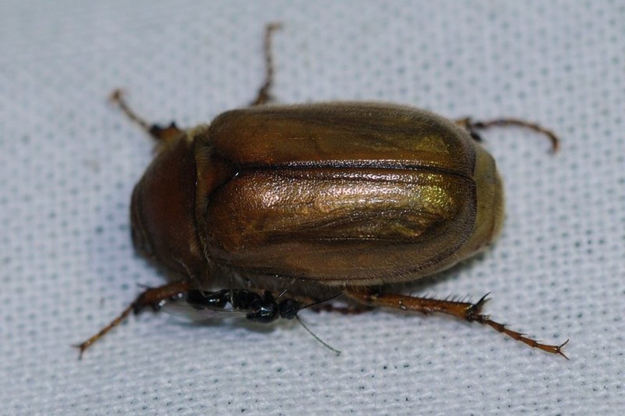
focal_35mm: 158
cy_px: 208
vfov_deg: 8.7
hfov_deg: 13.0
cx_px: 312
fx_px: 2734
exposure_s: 1/30
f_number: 10
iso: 640
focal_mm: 105
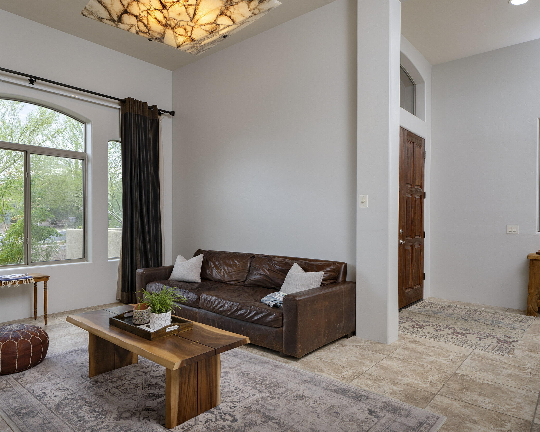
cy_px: 219
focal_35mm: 21
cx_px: 218
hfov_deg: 76.8
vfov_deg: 65.5
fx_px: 336
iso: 200
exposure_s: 1/20
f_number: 7.1
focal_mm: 18
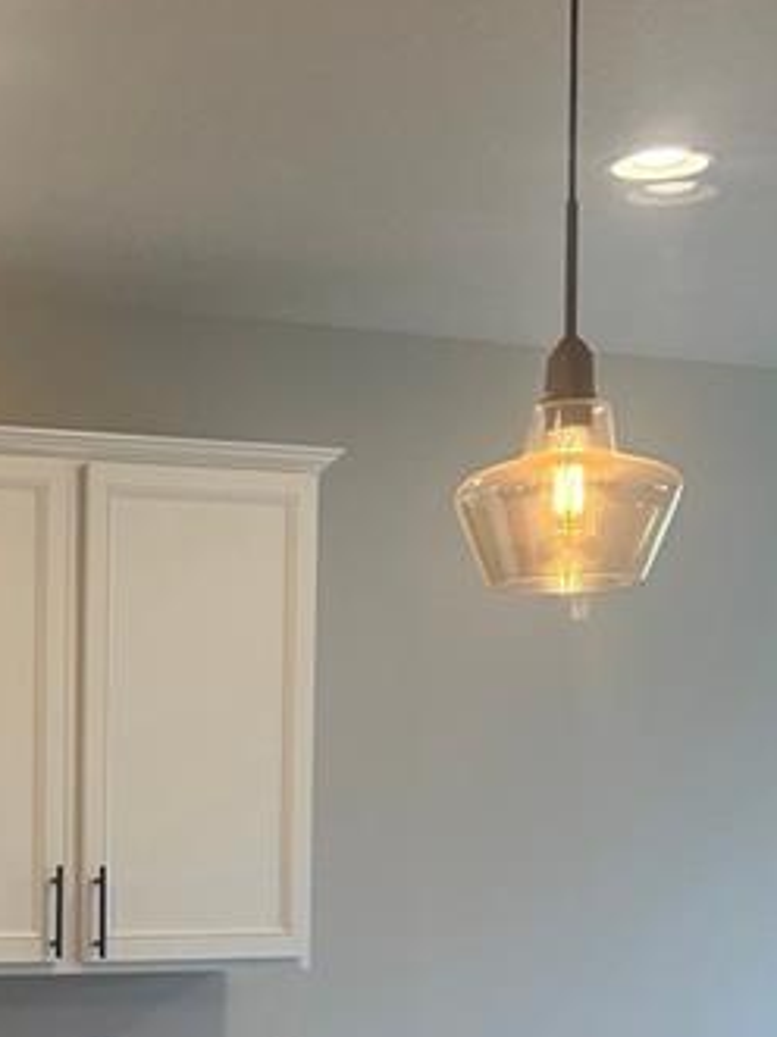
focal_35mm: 87
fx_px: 2605
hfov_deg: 15.7
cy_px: 1062
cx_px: -363
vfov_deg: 21.6
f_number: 1.78
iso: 250
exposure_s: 1/120
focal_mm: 6.76
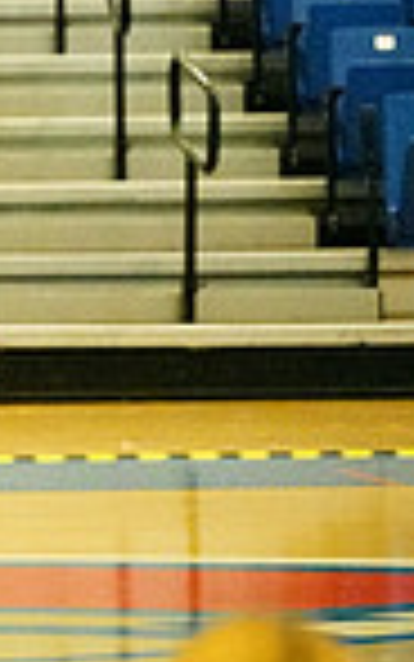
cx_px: -878
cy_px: 137
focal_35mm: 399
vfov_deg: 5.3
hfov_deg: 3.2
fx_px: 7196
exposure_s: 1/1600
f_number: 2.8
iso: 25600
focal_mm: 99
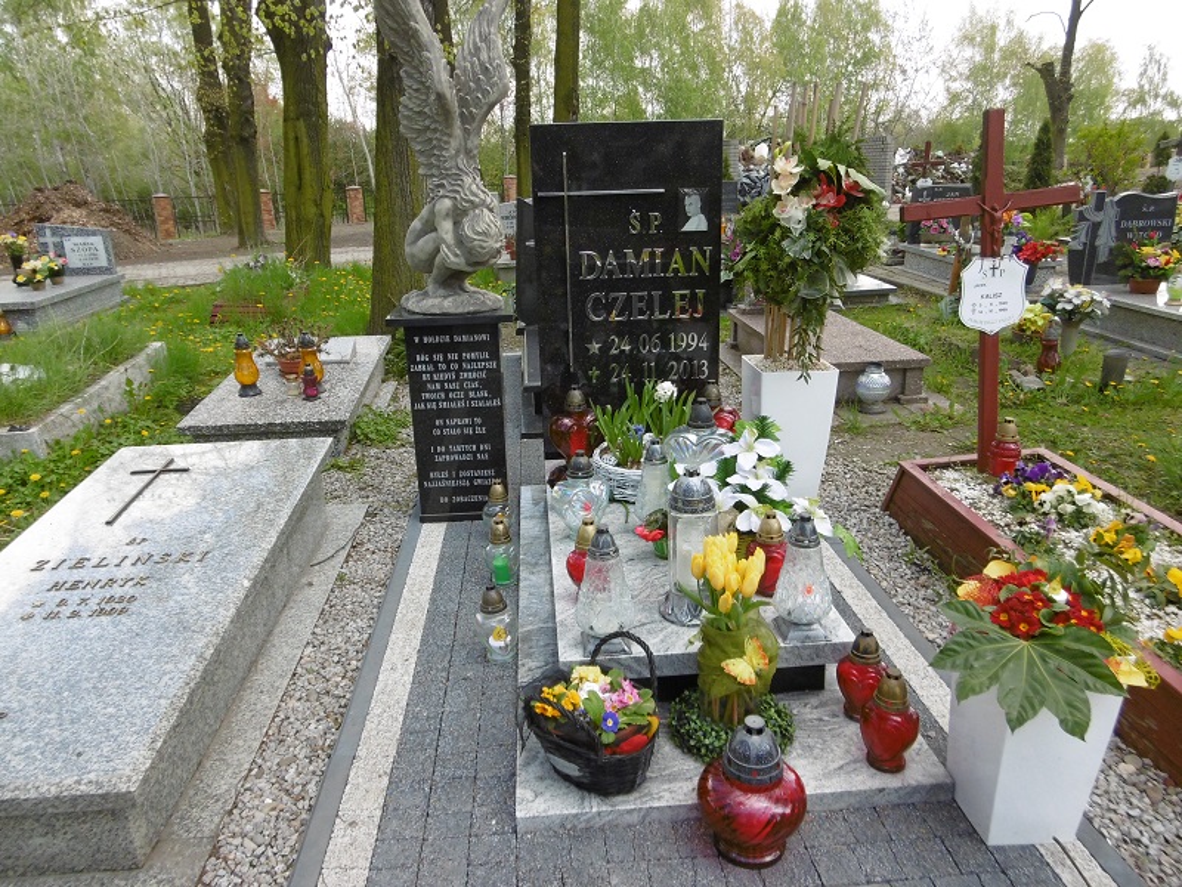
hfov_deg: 71.6
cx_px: 591
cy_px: 444
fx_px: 820
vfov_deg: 56.8
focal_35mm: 24
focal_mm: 4.3
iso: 100
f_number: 3.1
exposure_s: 1/200
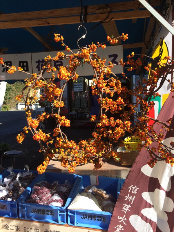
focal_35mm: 29
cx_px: 87
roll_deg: +4.2
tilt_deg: -6.6
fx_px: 194
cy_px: 116
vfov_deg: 61.7
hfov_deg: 48.2
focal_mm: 4.15
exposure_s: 1/1080
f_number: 2.2
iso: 32
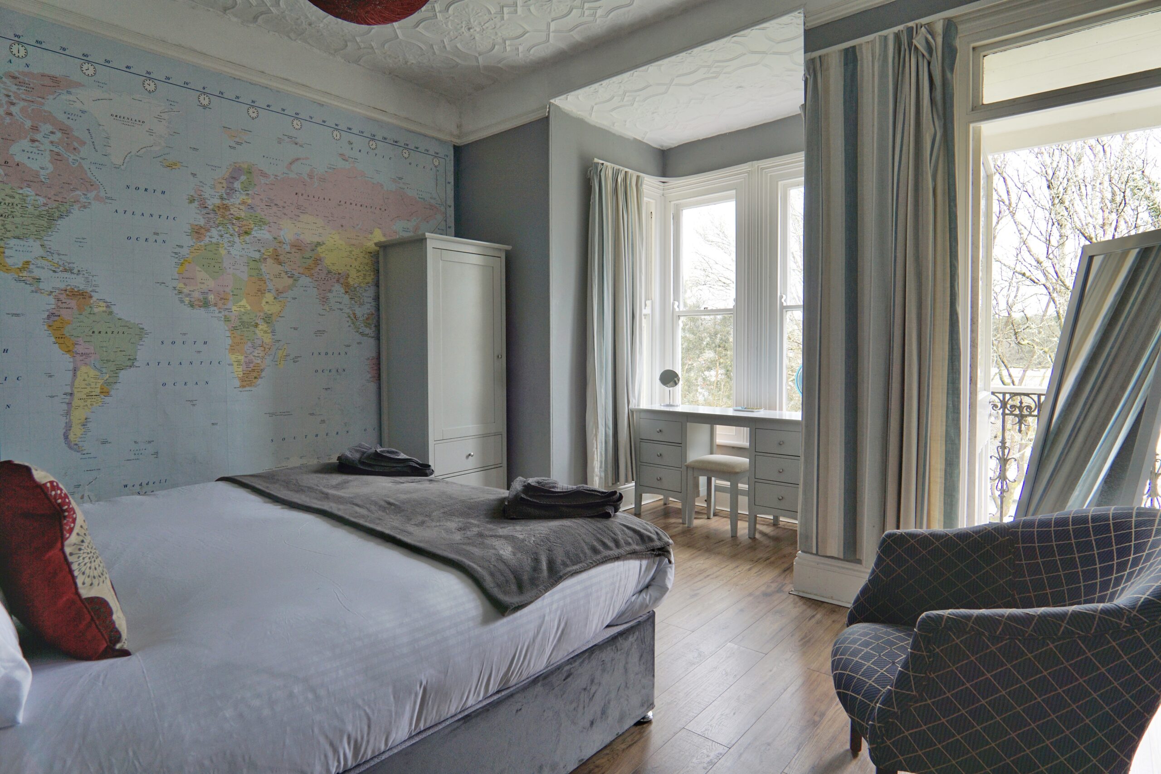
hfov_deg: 90.0
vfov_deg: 67.4
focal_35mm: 18
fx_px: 580
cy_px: 387
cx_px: 580
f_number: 6.3
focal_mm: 12
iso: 100
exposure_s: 1/30
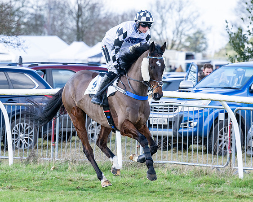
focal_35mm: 384
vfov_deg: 4.0
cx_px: 119
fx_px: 2872
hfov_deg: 5.0
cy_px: 103
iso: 400
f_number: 4
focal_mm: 170
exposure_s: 1/640
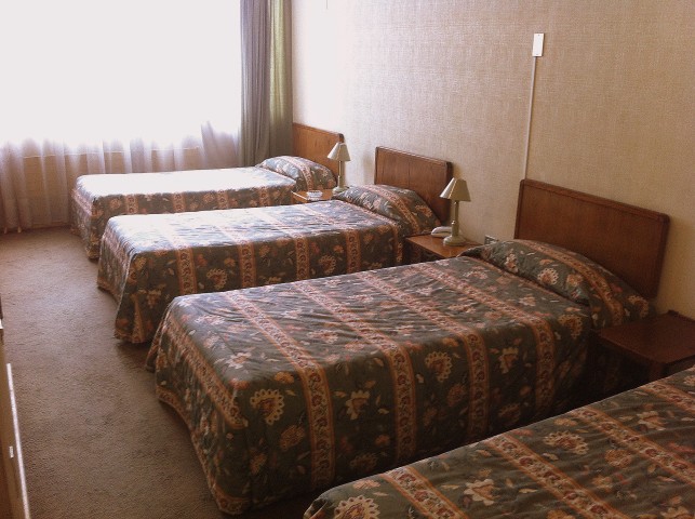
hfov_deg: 52.7
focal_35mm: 35
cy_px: 260
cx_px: 348
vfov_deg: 40.6
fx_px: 702
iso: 80
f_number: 2.8
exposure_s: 1/15
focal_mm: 3.85
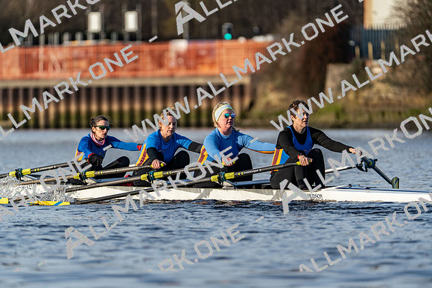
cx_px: 216
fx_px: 5245
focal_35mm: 437
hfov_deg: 4.7
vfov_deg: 3.1
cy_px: 144
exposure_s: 1/2000
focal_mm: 437
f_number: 6.3
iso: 640
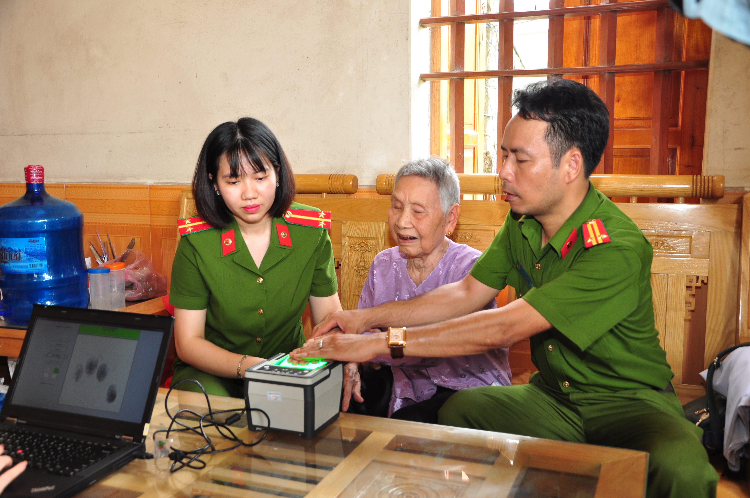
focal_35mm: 38
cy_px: 249
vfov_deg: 35.4
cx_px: 375
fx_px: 780
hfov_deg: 51.3
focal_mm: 25
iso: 320
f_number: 4.5
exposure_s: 1/50
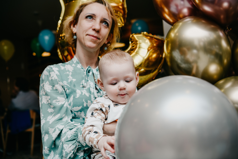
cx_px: 119
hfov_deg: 48.5
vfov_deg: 33.4
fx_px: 264
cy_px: 80
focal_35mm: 40
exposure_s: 1/160
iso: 125
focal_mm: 40
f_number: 3.5
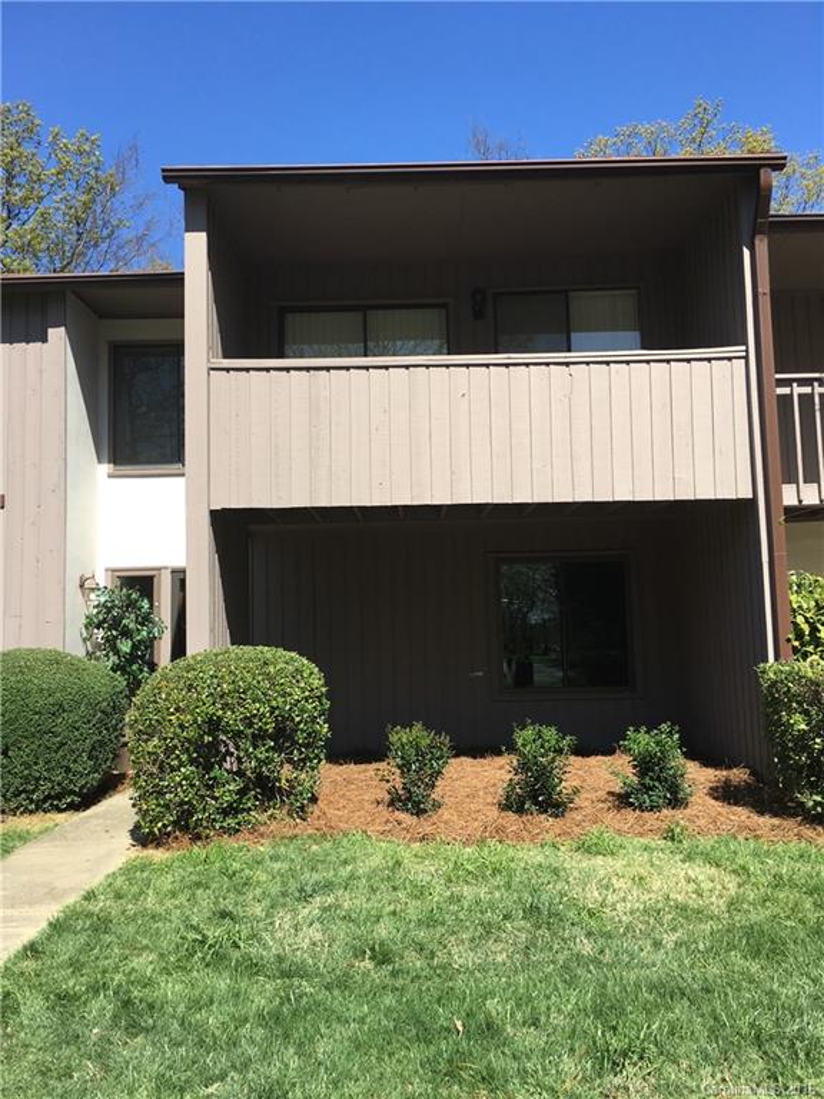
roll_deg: +1.9
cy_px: 550
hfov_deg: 48.2
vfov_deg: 61.7
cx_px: 412
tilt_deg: +7.3
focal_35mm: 29
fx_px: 920
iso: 25
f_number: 2.2
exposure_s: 1/999
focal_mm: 4.15
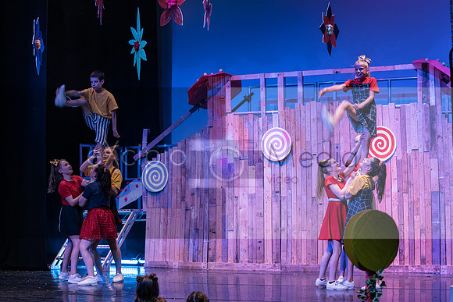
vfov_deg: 16.9
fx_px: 1017
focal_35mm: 81
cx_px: 237
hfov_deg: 25.1
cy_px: 146
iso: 500
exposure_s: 1/40
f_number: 2.8
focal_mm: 70
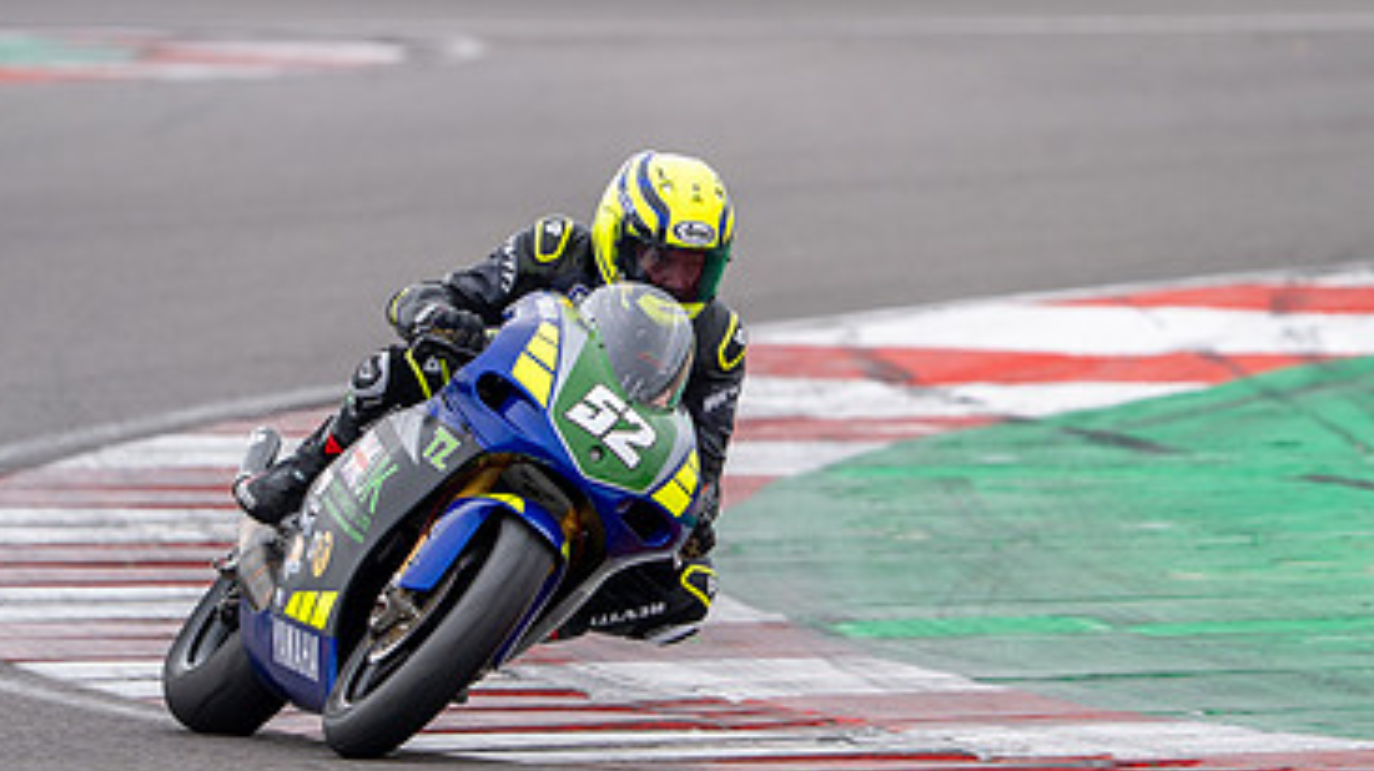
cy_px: 381
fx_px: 24143
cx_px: 761
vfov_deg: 1.8
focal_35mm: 663
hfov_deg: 3.3
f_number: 4.5
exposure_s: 1/500
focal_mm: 400
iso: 200
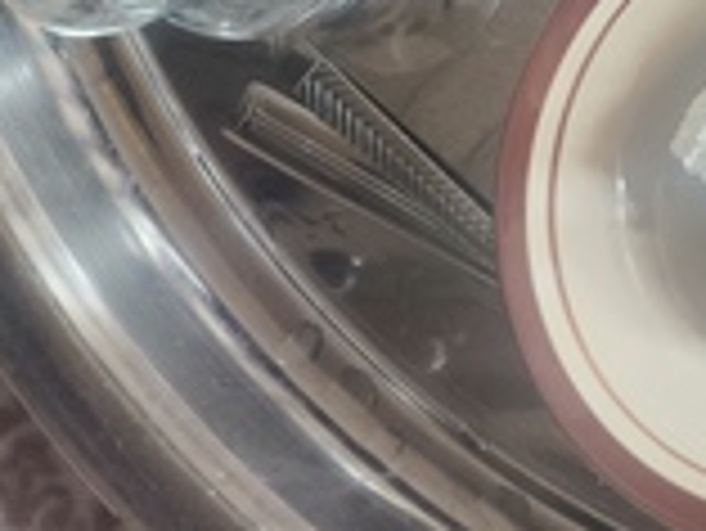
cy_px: -428
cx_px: 1219
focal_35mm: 101
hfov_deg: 16.6
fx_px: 2061
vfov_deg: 13.2
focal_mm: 5.25
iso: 310
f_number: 1.75
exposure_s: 1/50
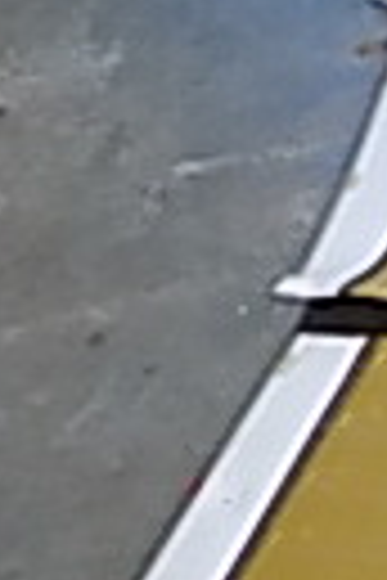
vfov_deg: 15.8
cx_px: 864
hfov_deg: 10.3
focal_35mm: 119
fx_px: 1919
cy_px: 872
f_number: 3.1
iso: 400
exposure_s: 1/20
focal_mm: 4
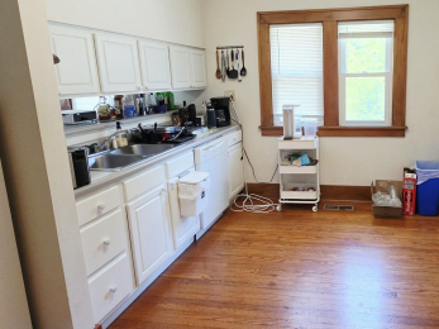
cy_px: 144
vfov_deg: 54.7
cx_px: 312
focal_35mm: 25
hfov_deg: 66.4
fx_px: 317
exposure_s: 1/120
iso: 200
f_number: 1.9
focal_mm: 2.2
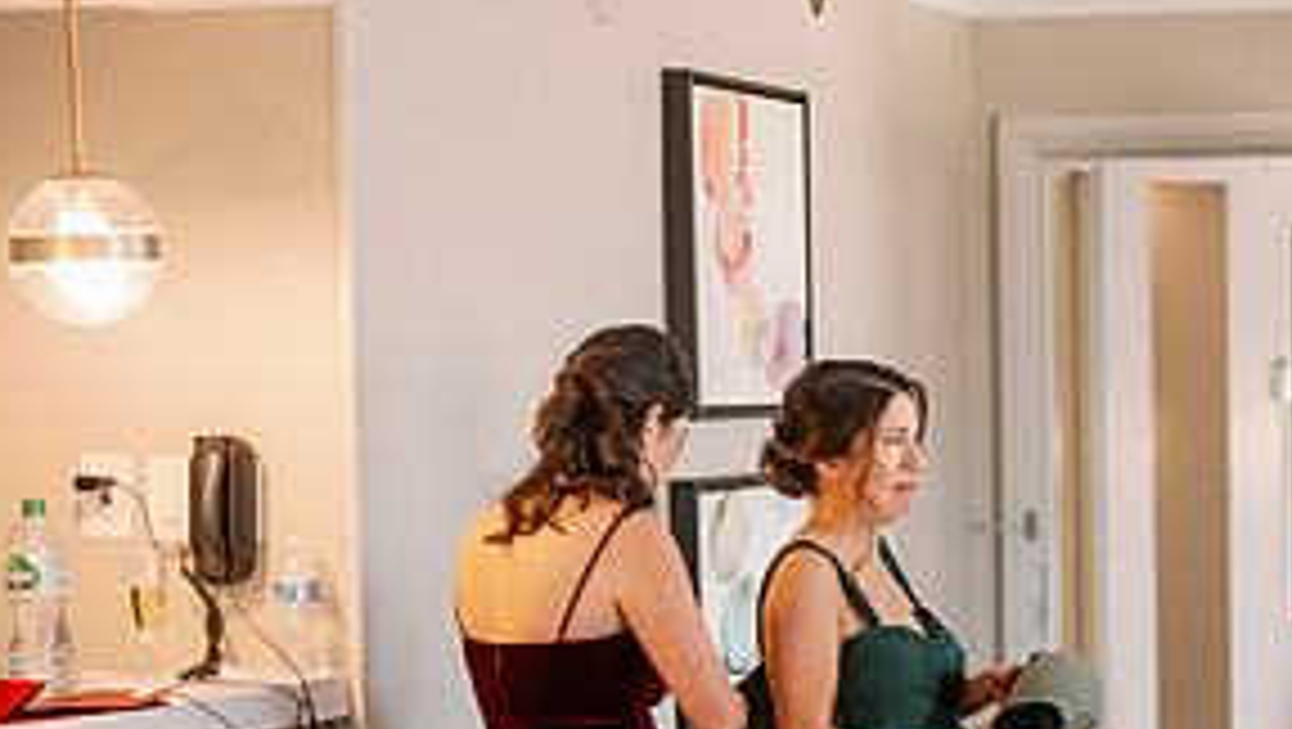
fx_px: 3737
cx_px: 1237
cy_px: 792
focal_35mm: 109
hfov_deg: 19.2
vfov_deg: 11.0
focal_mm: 50
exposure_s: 1/320
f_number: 2.2
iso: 800
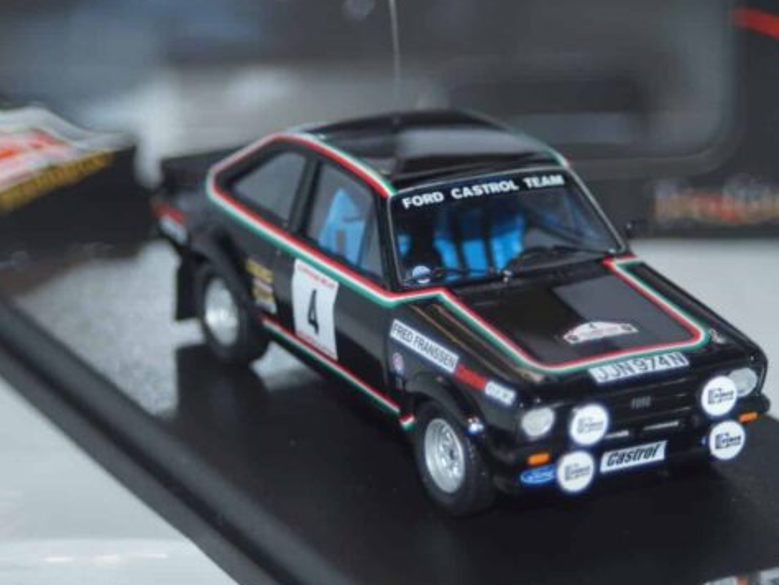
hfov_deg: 13.5
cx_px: 399
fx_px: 3287
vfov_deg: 10.2
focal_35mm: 146
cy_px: 317
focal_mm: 80
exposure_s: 1/100
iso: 400
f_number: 5.6
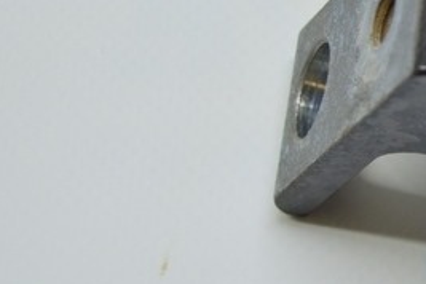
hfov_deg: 10.8
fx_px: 2177
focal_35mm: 184
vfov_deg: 7.5
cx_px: 606
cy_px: 82
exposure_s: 1/60
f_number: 4.5
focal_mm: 32
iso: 400
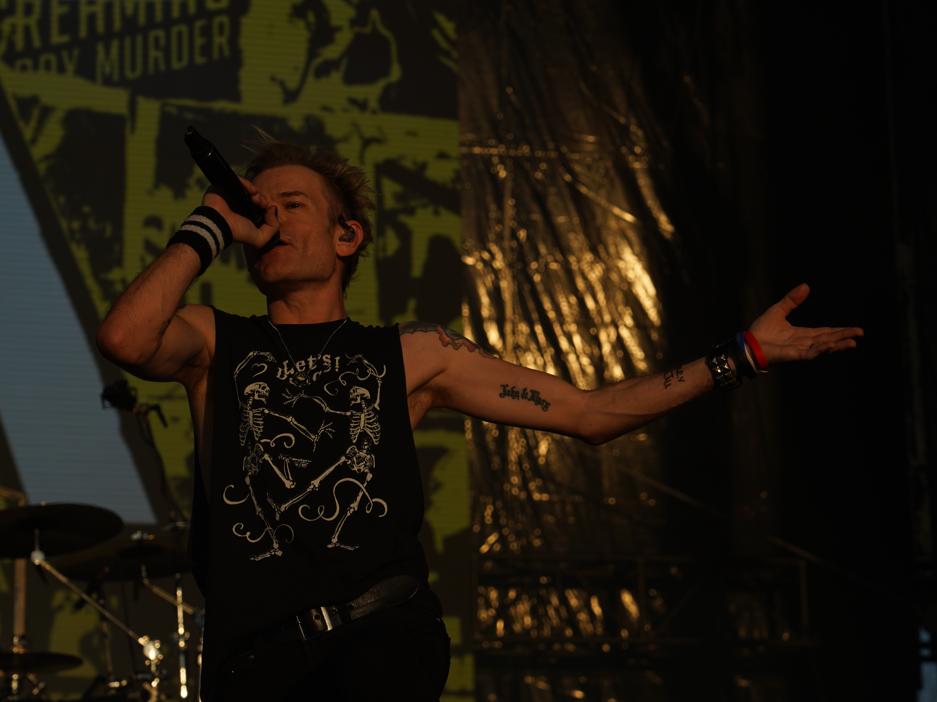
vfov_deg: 12.7
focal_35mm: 117
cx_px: 443
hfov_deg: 16.8
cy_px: 357
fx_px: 3167
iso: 100
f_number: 8
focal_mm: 105
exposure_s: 1/800
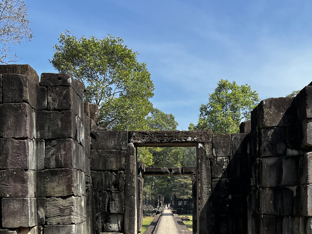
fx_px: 406
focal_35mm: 45
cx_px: 174
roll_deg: +0.9
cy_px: 191
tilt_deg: +0.8
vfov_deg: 31.3
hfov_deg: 42.0
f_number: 1.5
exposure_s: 1/2083
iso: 50
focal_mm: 5.7
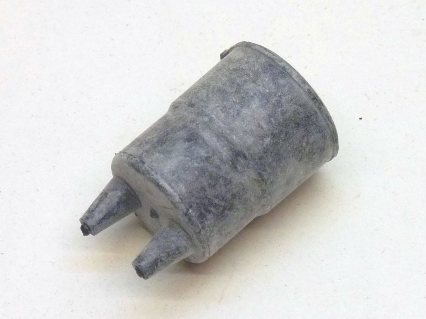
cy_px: 160
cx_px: 213
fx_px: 825
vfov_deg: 21.9
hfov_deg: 29.0
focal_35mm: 67
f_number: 4.1
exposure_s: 1/40
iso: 250
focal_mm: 11
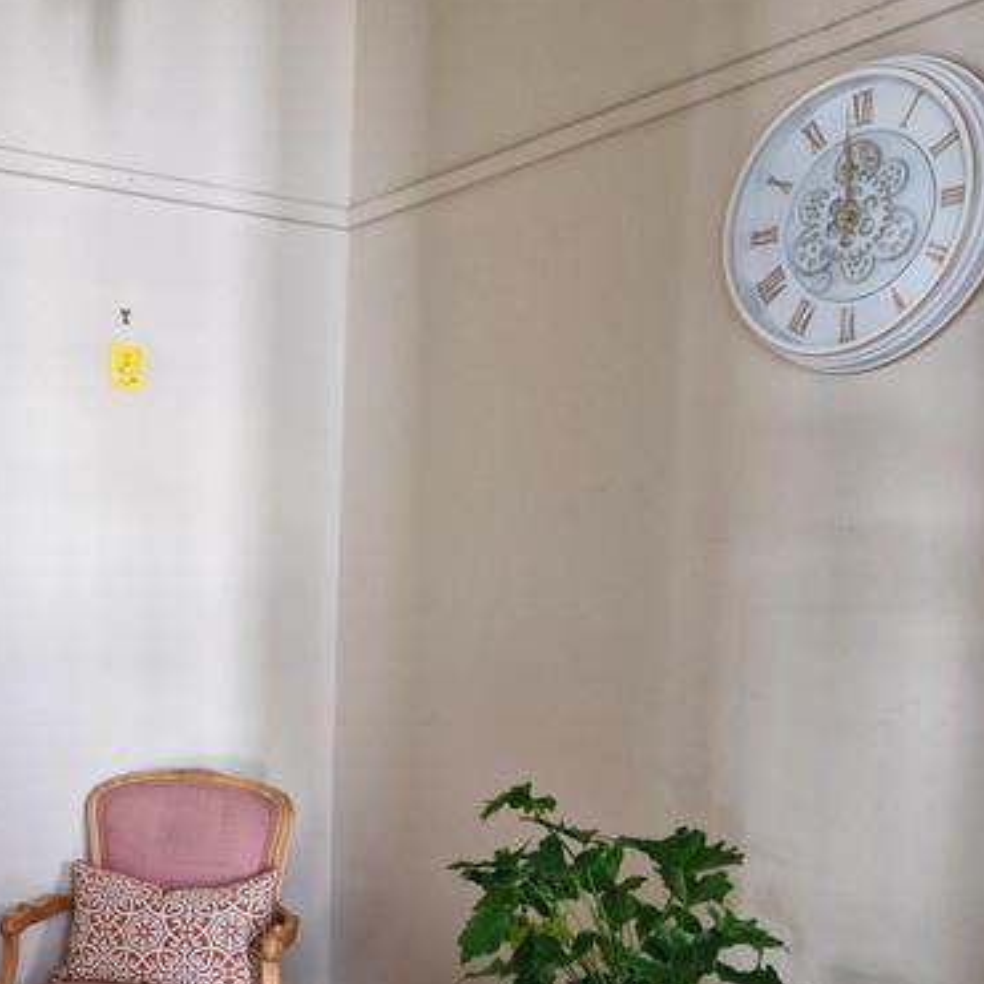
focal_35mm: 44
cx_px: 112
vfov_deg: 37.1
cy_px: 779
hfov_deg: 36.2
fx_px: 1415
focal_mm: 5.54
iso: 500
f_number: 1.8
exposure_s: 1/50
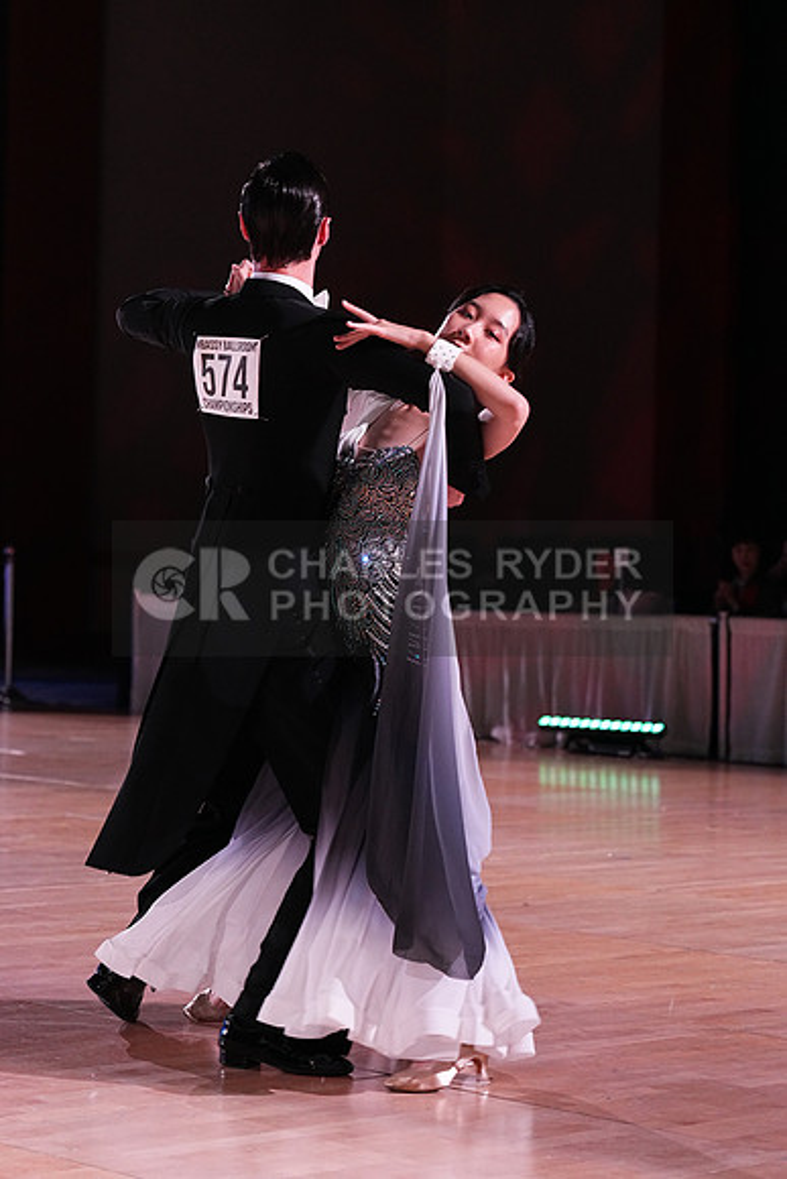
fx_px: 2851
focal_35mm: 87
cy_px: 590
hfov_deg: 15.7
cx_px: 394
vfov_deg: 23.4
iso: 4000
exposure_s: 1/250
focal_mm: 87
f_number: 4.5
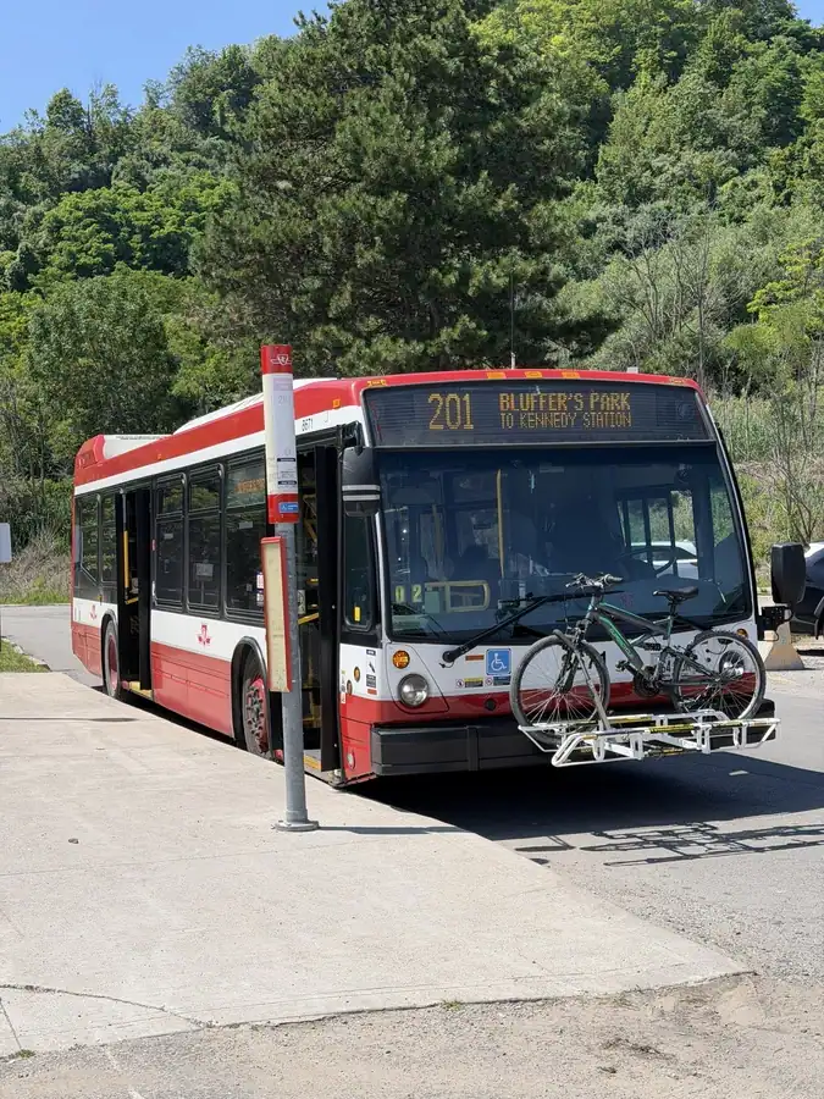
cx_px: 412
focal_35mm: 48
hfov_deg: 30.3
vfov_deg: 39.7
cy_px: 550
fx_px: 1523
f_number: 1.78
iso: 80
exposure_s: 1/4587
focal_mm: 6.76
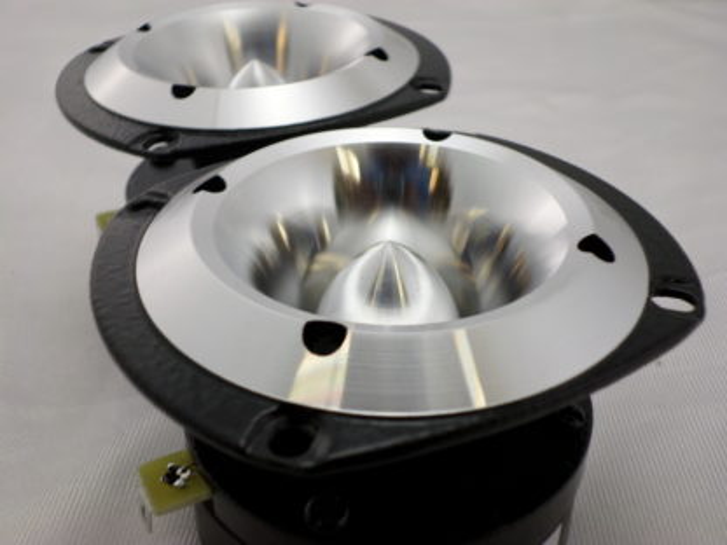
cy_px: 272
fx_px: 756
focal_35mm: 36
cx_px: 364
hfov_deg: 51.4
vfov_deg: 39.7
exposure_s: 1/45
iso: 80
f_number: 3
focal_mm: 6.5
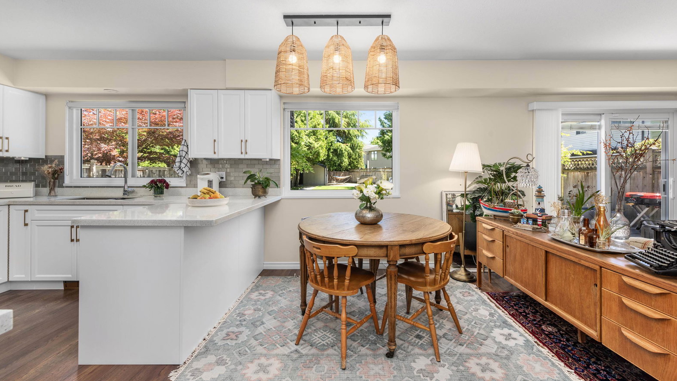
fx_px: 269
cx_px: 345
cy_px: 175
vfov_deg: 70.4
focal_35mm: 15
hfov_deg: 103.0
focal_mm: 14
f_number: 8
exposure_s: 1/6
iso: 200
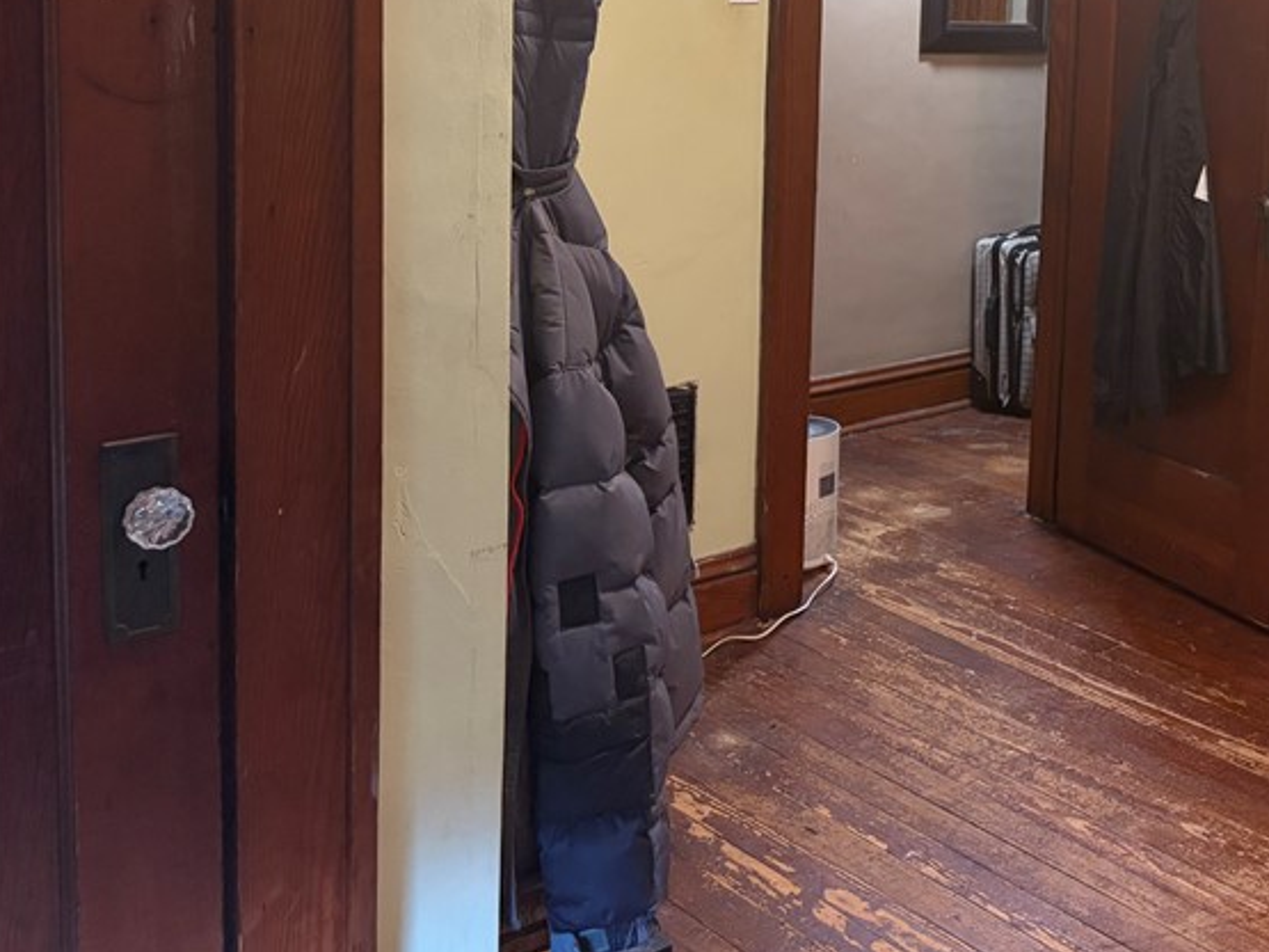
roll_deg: -2.7
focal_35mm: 48
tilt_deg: -3.8
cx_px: 1159
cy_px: 114
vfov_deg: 29.2
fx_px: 1759
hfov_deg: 37.0
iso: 200
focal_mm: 5.96
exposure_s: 1/60
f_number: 1.6
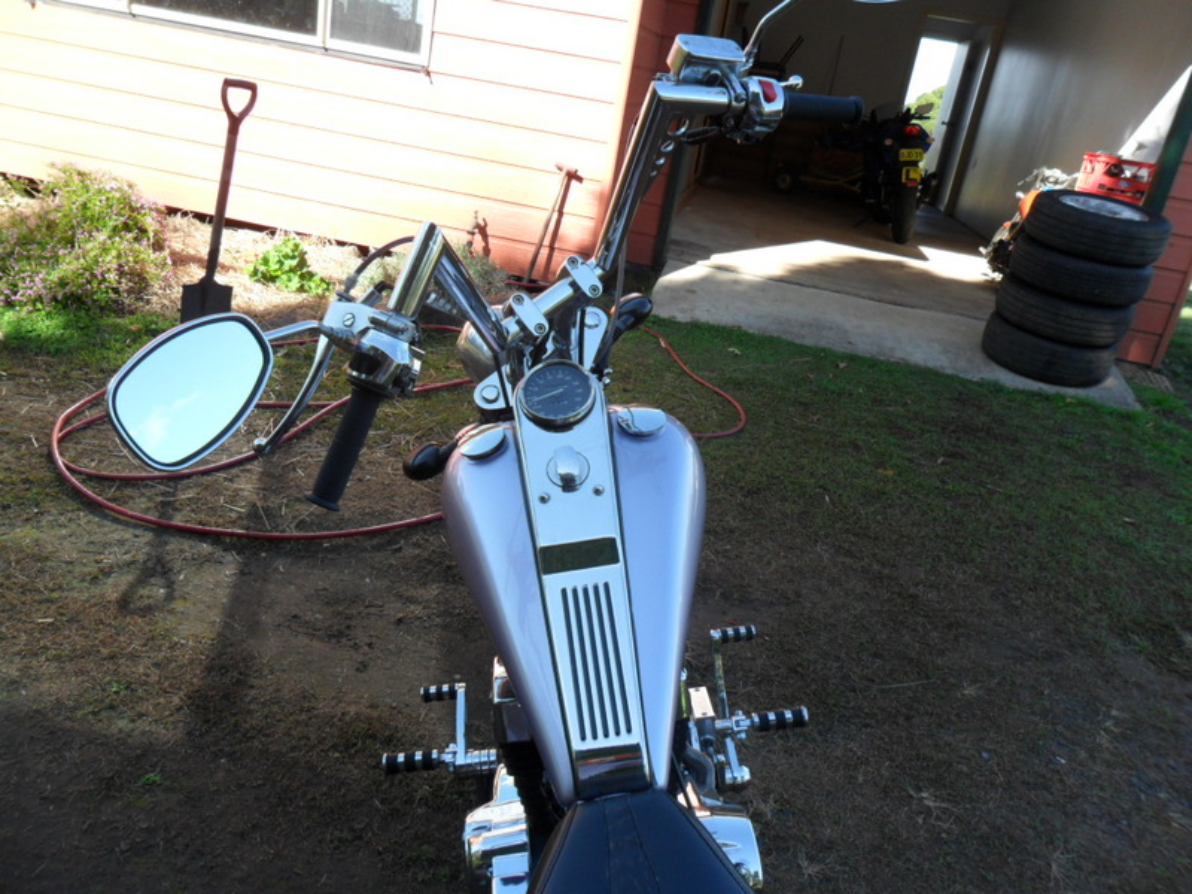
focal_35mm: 27
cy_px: 447
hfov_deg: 65.3
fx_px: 930
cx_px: 596
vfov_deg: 51.4
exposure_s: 1/180
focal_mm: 4.9
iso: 100
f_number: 3.5
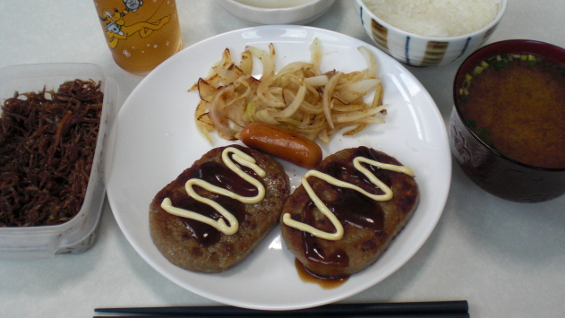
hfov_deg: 48.4
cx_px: 285
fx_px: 629
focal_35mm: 42
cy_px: 124
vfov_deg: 28.3
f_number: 3.1
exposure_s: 1/80
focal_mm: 6.3
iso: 200
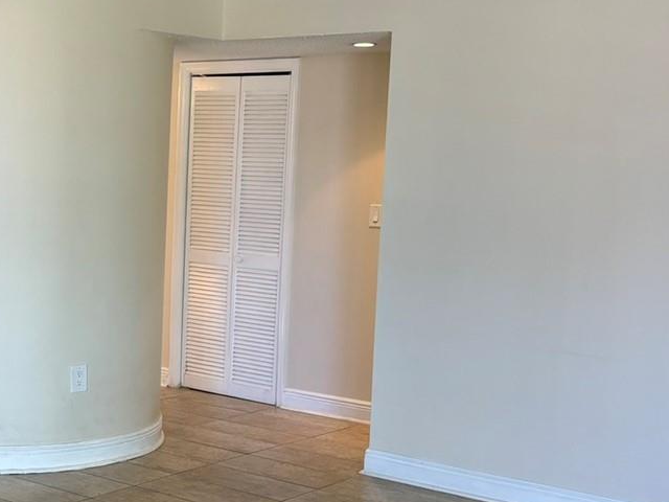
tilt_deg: -7.4
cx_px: 93
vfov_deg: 22.6
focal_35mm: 65
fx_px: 1256
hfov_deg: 28.9
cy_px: 300
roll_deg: -2.0
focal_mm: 5.96
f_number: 1.6
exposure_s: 1/60
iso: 80
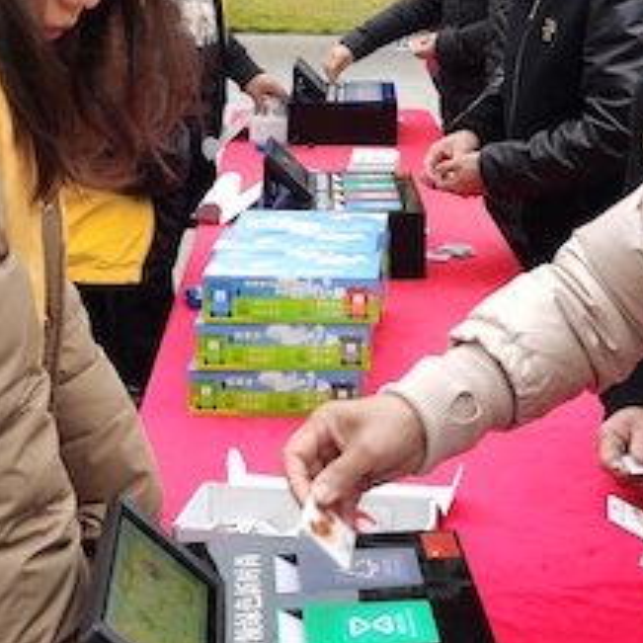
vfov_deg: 25.9
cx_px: 388
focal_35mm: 66
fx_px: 1387
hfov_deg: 26.0
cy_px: 184
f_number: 1.6
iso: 80
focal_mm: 5.56
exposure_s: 1/100
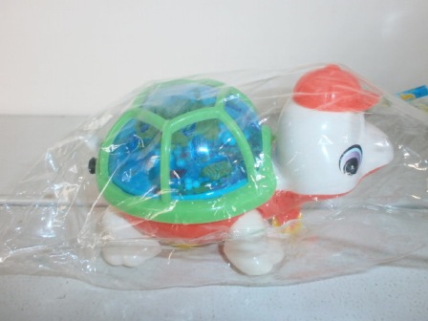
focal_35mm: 27
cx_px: 214
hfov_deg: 65.3
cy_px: 160
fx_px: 334
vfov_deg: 51.4
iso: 125
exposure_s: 1/30
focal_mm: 4.8
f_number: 2.9
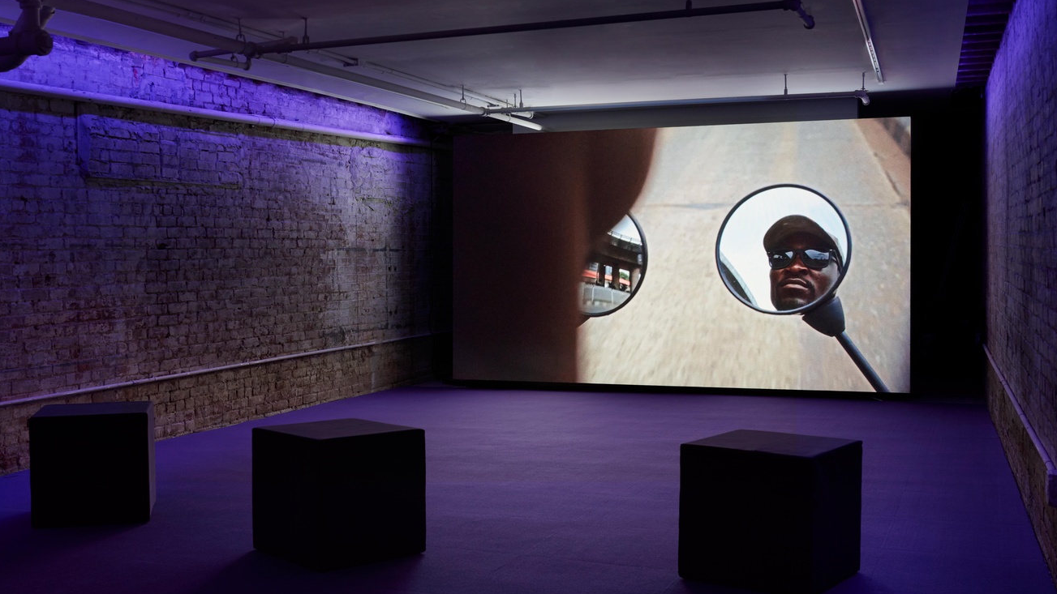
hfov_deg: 45.4
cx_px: 466
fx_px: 1261
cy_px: 272
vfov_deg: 26.5
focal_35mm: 45
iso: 100
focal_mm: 35
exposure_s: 2
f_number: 9
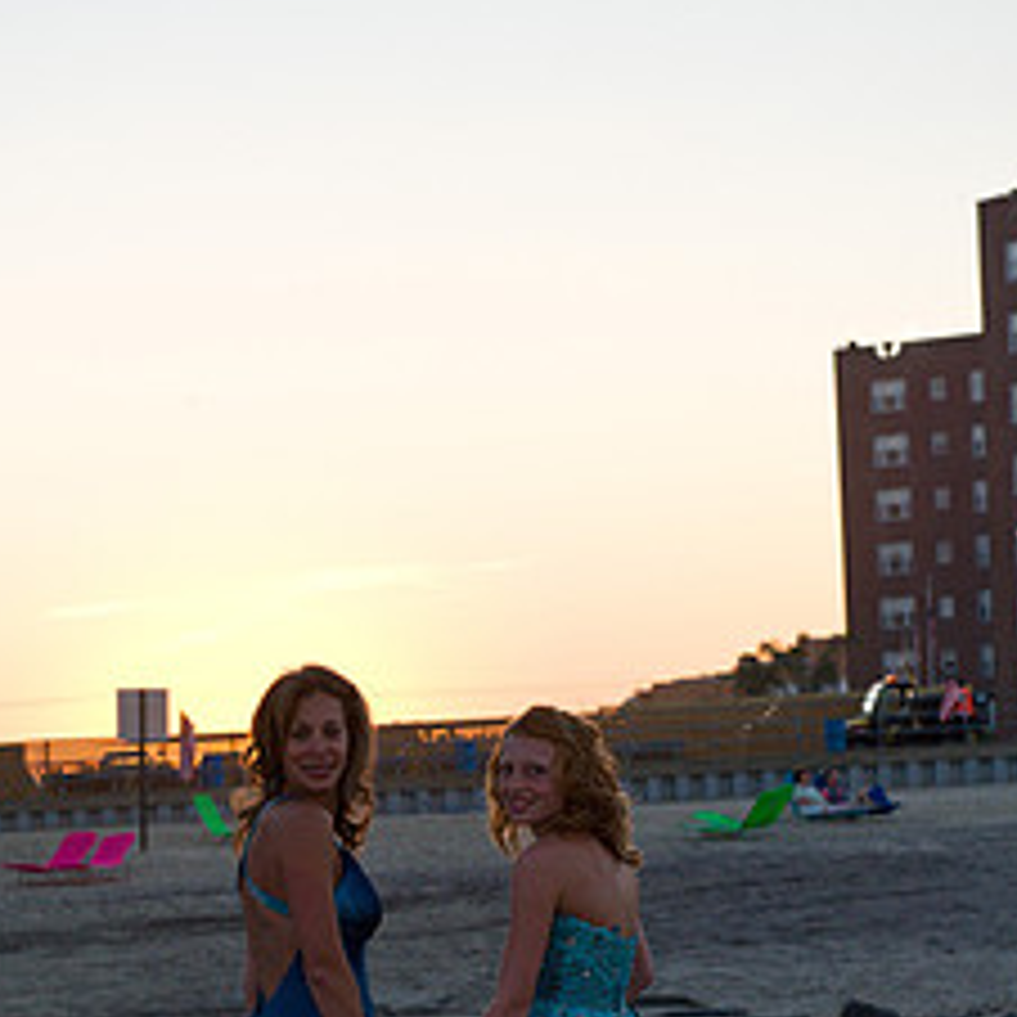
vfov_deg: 16.4
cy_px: 918
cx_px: 421
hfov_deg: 16.6
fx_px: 3490
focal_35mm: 105
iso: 800
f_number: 5.6
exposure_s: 1/1000
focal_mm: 62
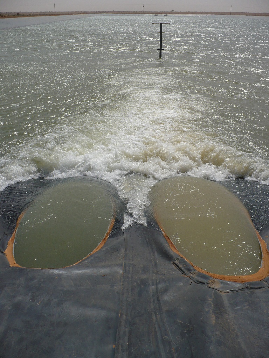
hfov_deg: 38.7
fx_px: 383
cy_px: 179
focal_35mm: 37
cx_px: 134
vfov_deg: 50.1
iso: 100
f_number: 8
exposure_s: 1/640
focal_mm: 6.1
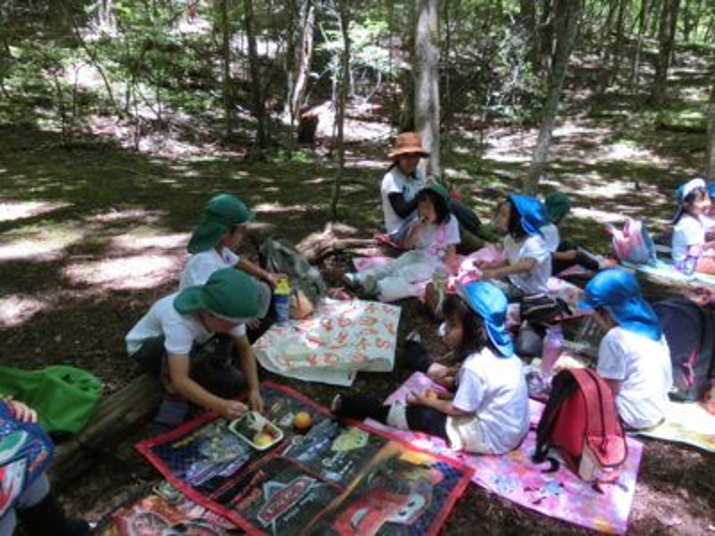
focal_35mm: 25
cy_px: 268
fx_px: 516
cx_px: 358
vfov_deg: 54.9
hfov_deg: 69.4
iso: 800
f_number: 3.5
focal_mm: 4.5
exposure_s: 1/500
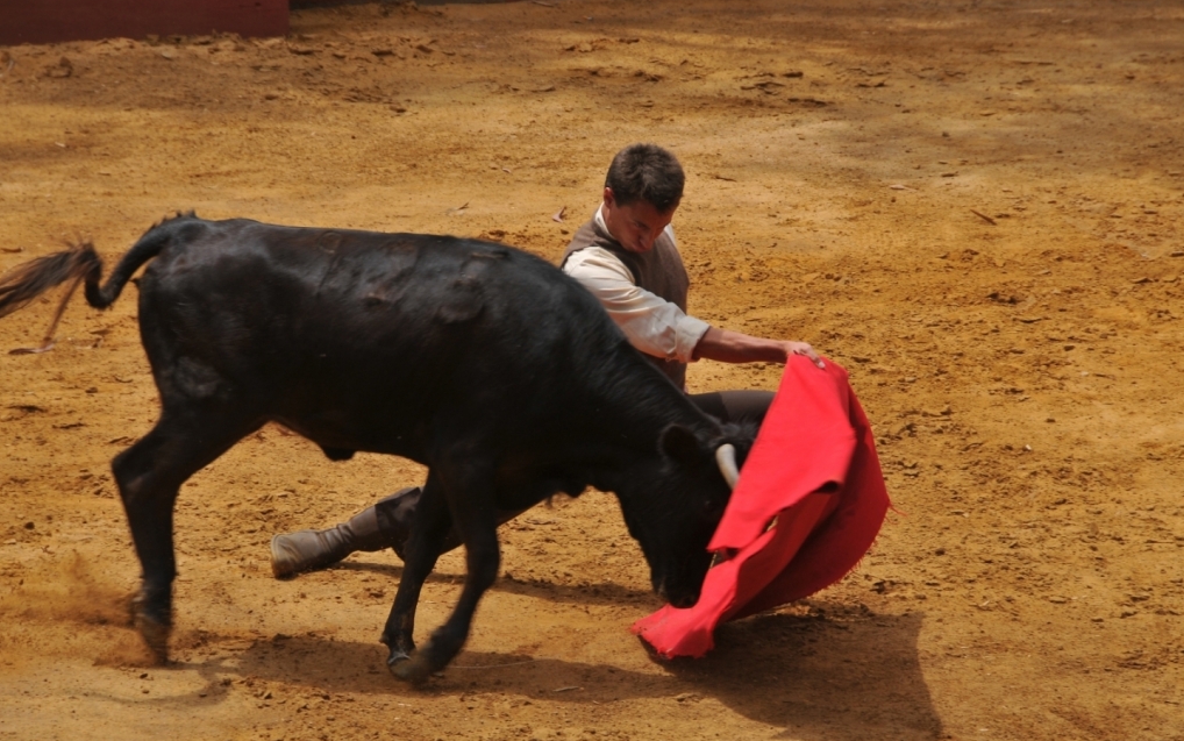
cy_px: 385
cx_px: 591
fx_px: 8425
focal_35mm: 261
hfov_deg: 8.0
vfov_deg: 5.0
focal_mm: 170
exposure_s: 1/350
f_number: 9.5
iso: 200
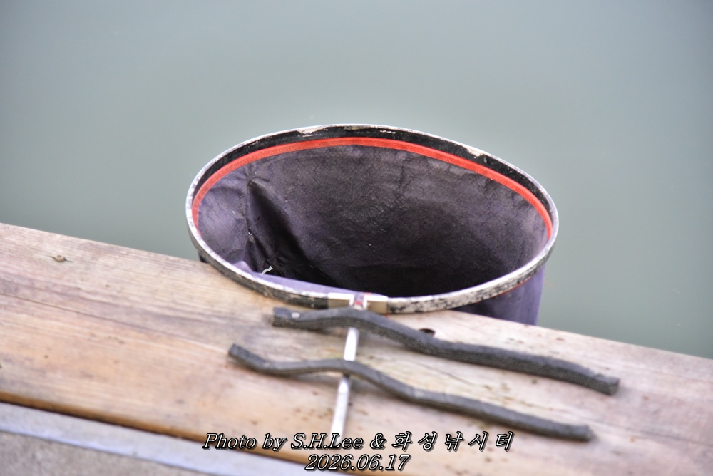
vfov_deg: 11.4
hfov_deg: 17.1
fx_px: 2378
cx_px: 356
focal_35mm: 120
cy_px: 238
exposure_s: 1/2500
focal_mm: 120
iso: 3200
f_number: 4
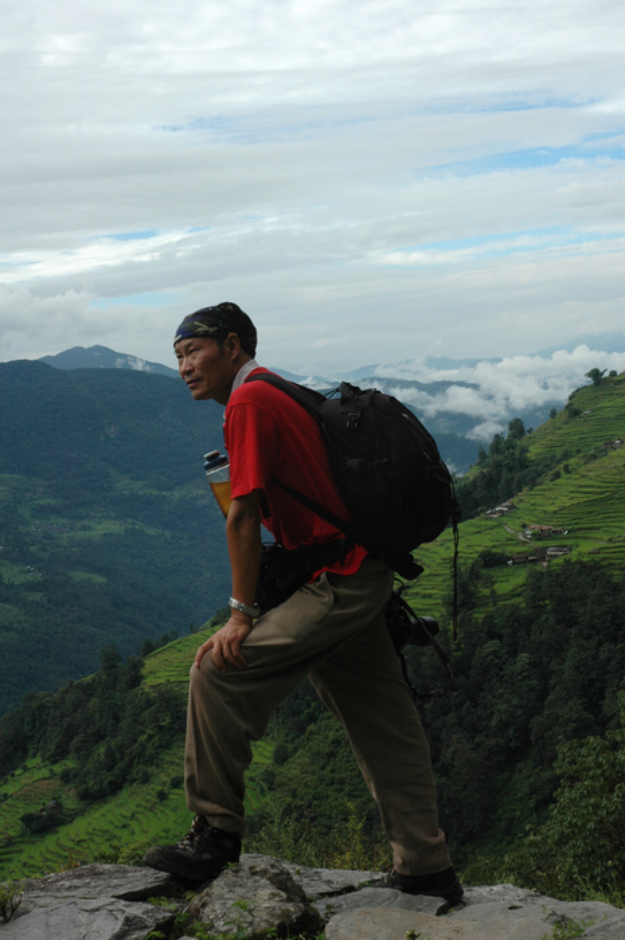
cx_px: 312
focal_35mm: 60
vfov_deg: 33.4
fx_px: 1566
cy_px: 470
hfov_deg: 22.6
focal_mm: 40
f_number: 14
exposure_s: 1/250
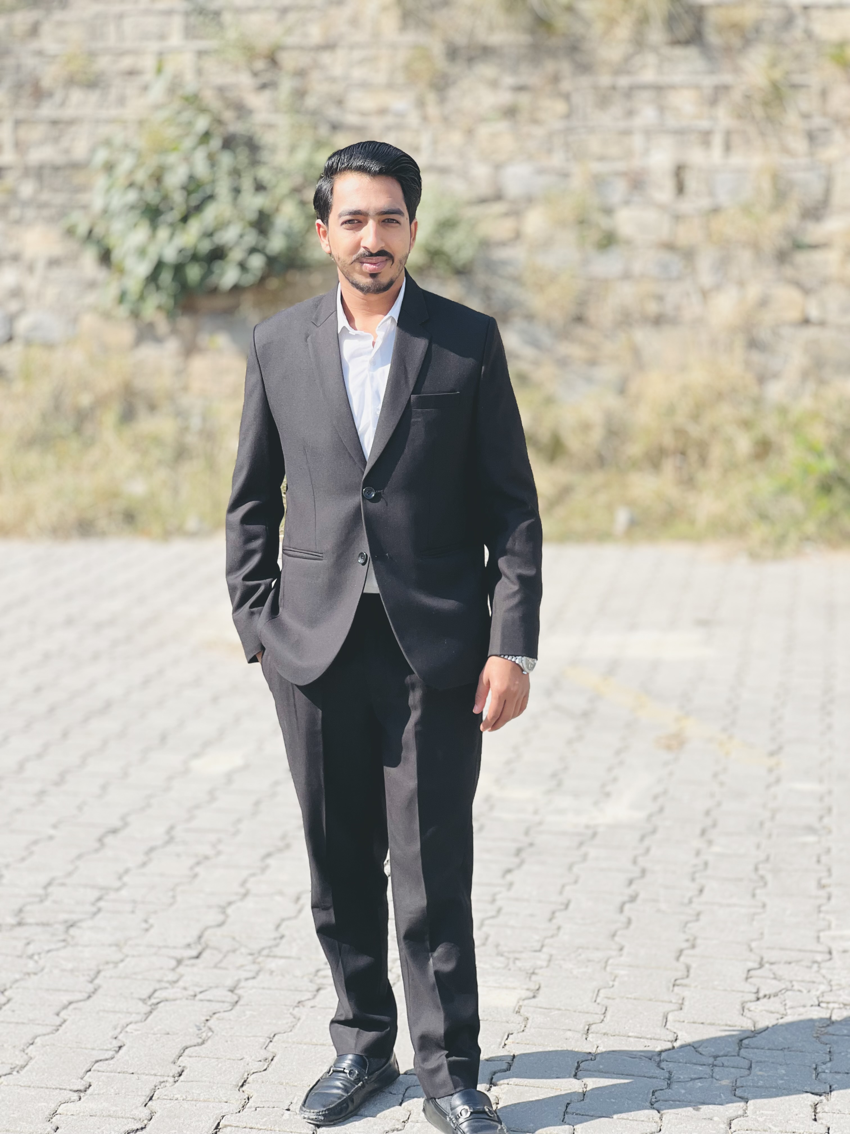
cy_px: 567
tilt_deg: -3.3
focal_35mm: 77
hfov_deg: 19.1
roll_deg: -1.4
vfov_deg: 25.3
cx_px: 425
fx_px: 2521
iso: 32
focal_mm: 9
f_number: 2.8
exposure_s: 1/469
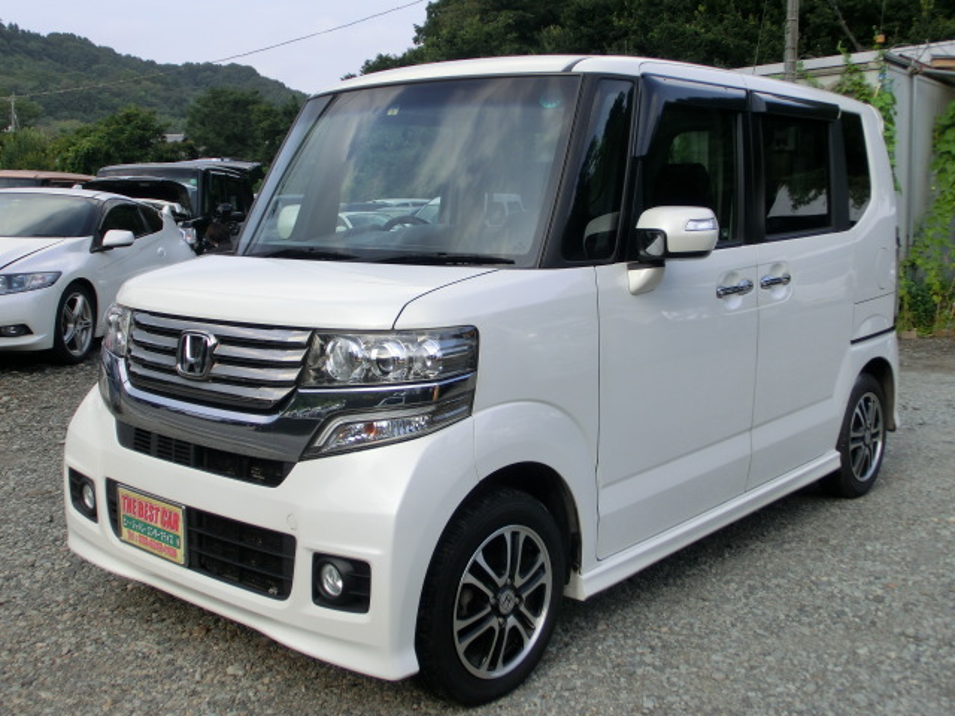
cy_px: 358
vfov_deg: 34.3
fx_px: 1159
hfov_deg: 44.8
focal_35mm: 42
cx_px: 478
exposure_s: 1/400
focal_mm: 7.38
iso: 100
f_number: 4
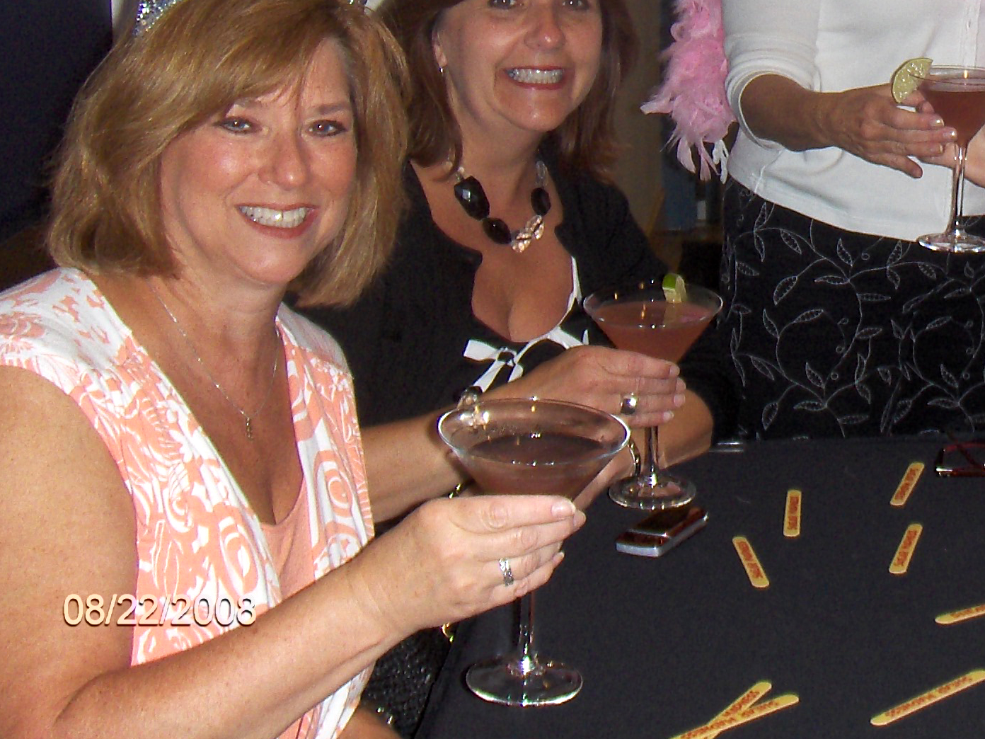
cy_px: 18
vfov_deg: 17.2
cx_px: 947
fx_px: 2390
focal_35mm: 84
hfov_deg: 22.5
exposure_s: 1/60
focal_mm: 6.5
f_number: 3.5
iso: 100
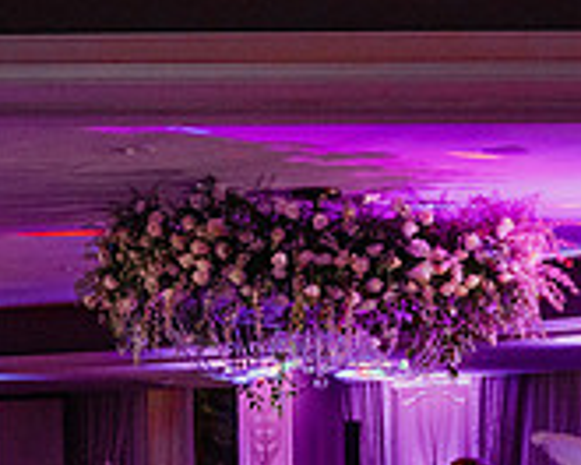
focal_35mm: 132
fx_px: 2270
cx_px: 222
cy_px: 558
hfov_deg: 14.6
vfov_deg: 11.5
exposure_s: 1/125
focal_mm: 40
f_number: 2.8
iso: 2000
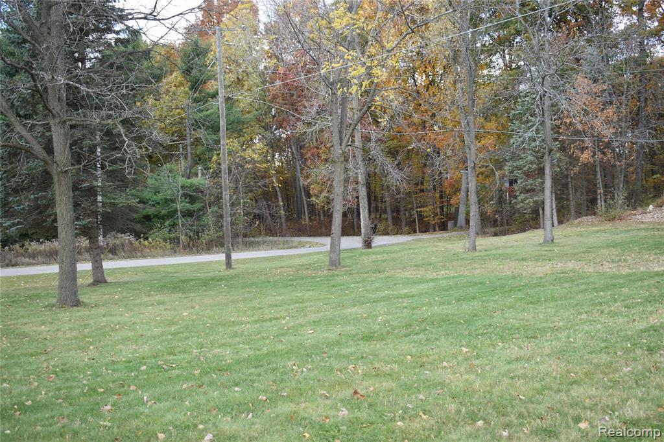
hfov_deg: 47.9
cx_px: 332
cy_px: 221
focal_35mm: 40
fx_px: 747
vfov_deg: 33.0
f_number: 5.6
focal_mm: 27
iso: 320
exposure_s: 1/250
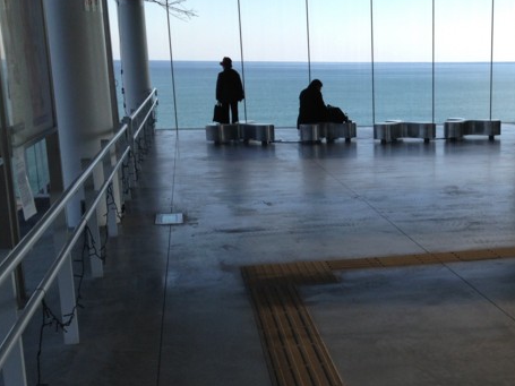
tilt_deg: -14.7
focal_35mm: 58
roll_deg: +0.3
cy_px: 239
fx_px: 863
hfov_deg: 32.2
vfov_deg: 25.2
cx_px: 423
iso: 50
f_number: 2.4
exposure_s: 1/583
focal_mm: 4.12
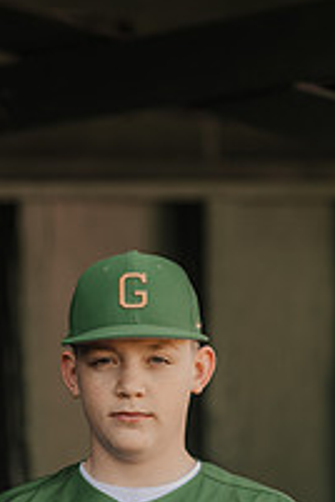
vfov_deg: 8.7
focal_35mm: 235
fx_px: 3280
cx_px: 92
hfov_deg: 5.8
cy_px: 529
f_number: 2.2
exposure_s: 1/500
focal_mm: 105
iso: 200
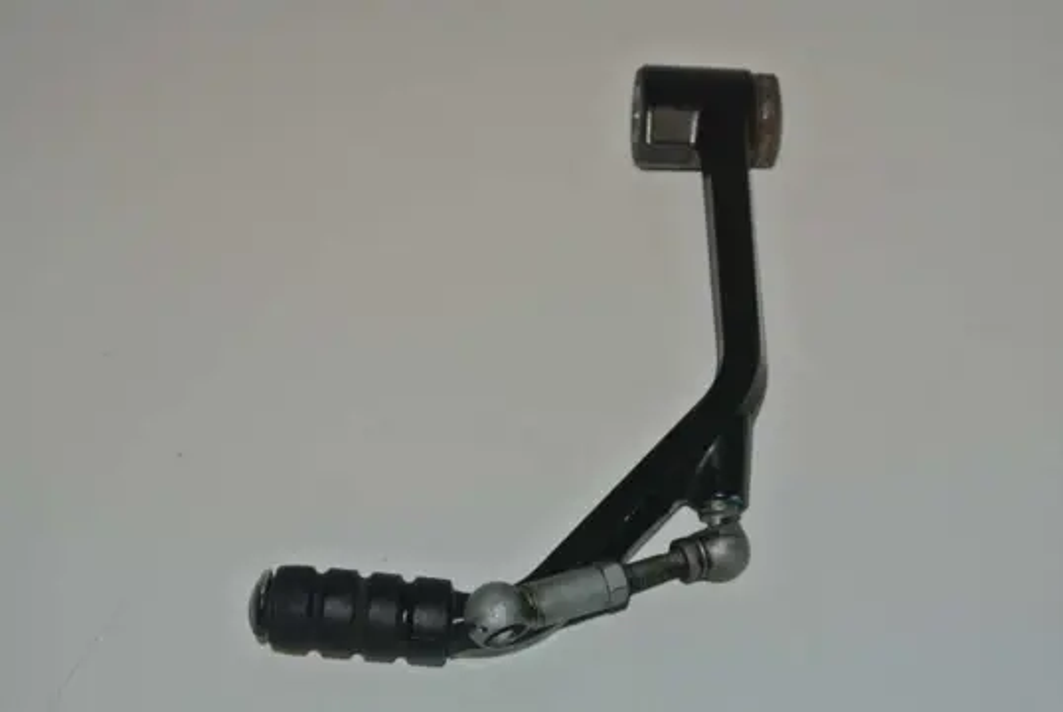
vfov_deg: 16.9
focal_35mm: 81
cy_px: 356
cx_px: 532
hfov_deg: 25.0
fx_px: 2394
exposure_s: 1/60
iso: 200
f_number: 5.6
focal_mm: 30
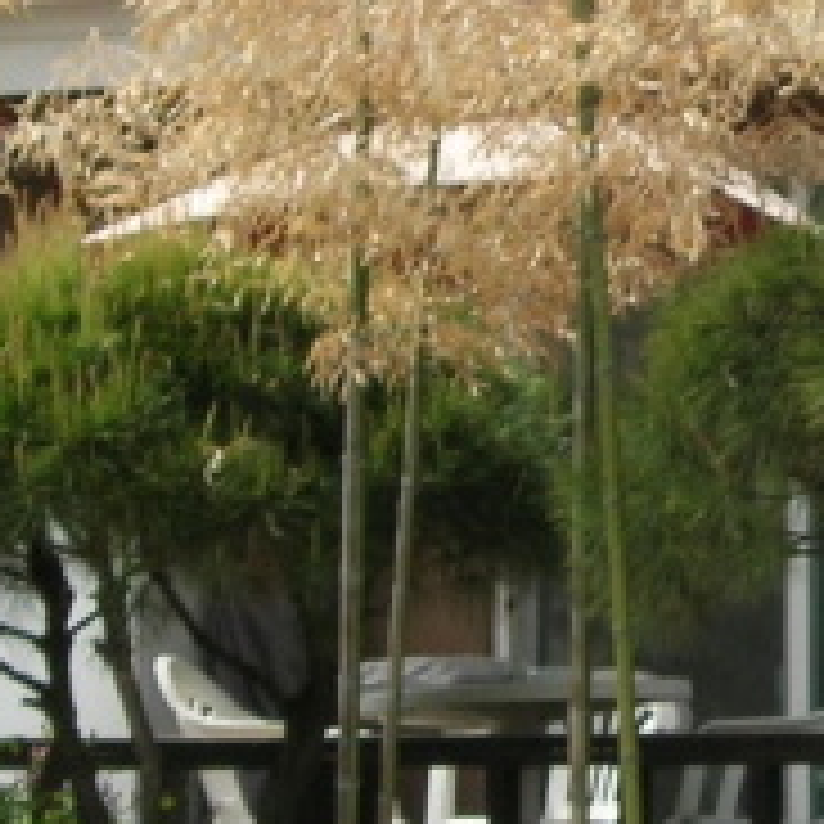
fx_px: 5063
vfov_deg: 9.3
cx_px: 1040
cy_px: 207
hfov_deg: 9.2
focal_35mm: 188
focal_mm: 7.8
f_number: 4.8
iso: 64
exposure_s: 1/283
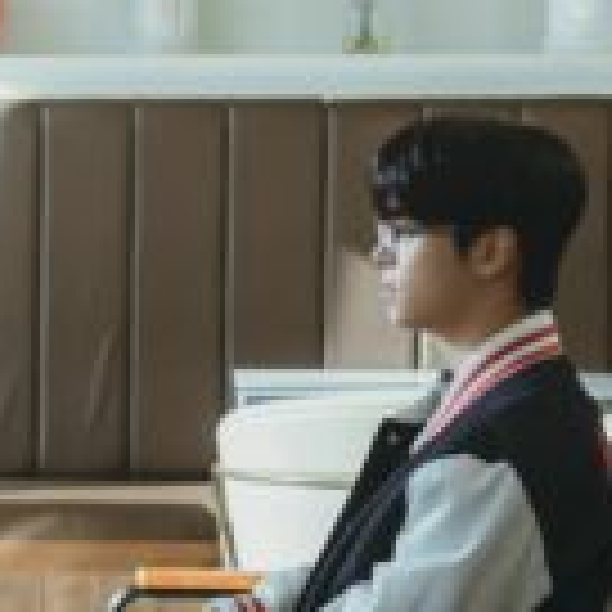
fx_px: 4280
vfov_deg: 8.2
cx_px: -180
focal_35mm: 214
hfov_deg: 8.1
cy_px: 504
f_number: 3.2
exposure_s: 1/250
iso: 200
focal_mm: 57
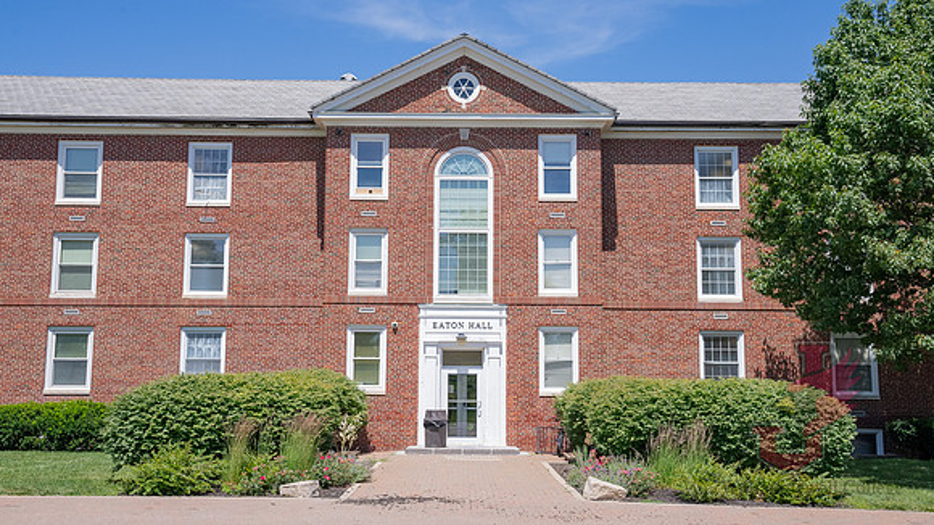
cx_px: 467
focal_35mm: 41
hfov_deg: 49.0
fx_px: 1024
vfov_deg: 28.8
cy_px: 262
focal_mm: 39
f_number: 13
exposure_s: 1/500
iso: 1000
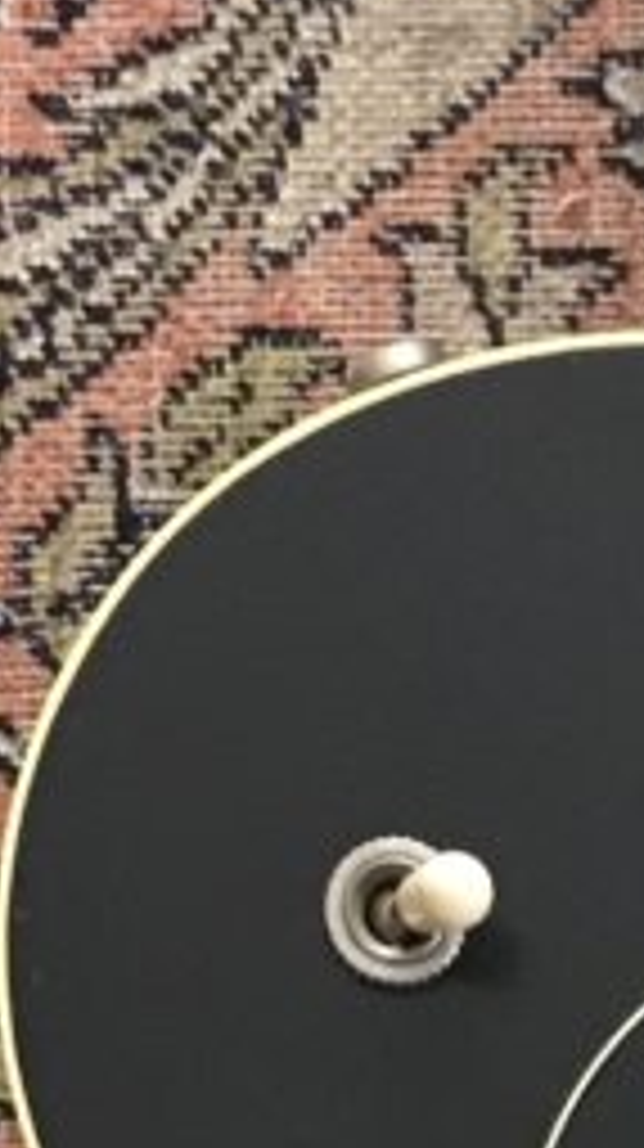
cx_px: 1076
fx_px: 3864
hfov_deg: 9.2
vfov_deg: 14.5
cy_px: 2165
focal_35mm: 127
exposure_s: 1/17
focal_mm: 4.15
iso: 500
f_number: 2.2
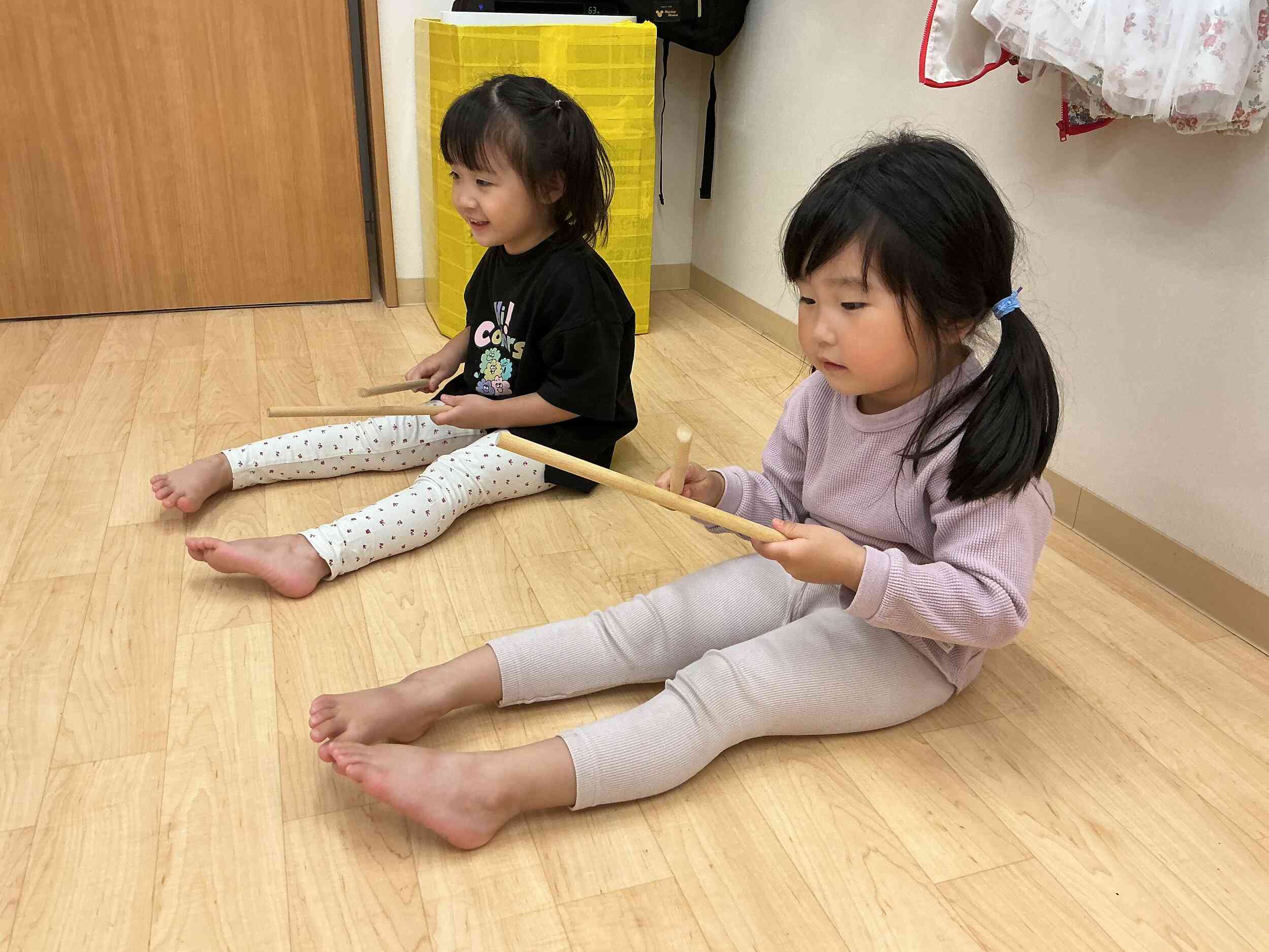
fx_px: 1063
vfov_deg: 48.2
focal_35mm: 29
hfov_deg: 61.7
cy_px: 476
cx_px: 634
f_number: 1.8
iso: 64
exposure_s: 1/100
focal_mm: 3
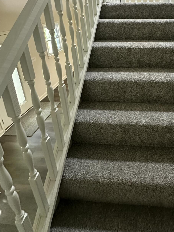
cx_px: 137
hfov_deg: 55.1
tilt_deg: -19.1
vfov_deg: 69.0
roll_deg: -0.1
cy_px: 58
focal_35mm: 23
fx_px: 154
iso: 1000
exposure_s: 1/60
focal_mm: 2.22
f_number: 2.2
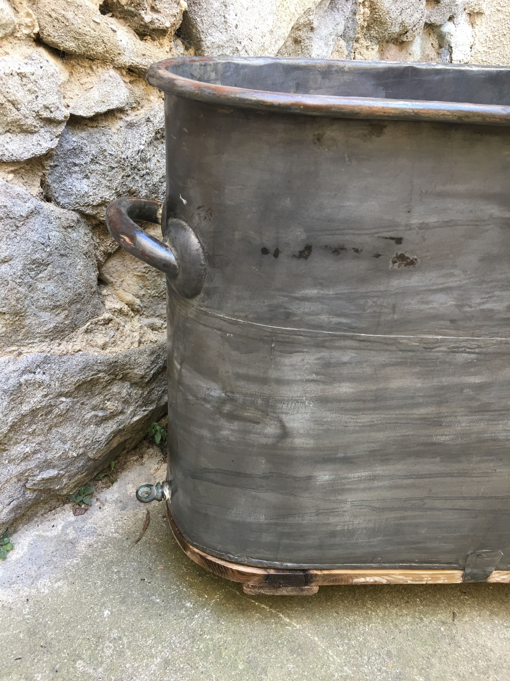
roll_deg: -3.3
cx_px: 255
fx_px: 570
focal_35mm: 29
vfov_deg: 61.7
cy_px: 340
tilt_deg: -28.9
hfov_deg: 48.2
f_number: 2.2
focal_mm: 4.15
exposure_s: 1/33
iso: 32
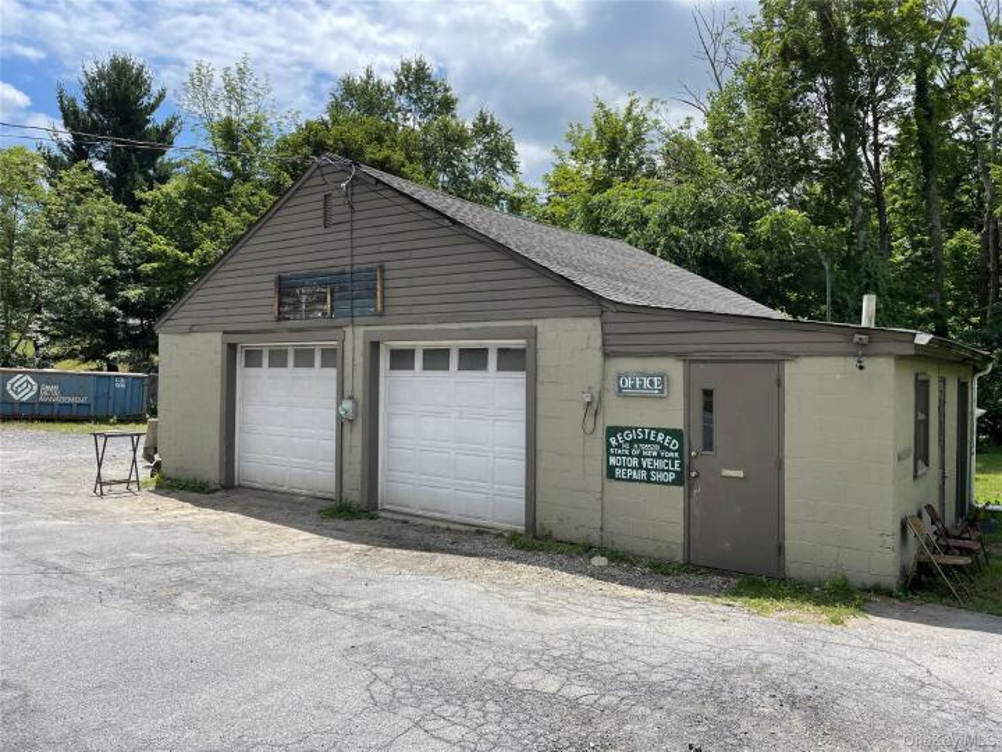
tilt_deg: +1.4
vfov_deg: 53.1
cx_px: 501
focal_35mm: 26
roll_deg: -0.4
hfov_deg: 67.3
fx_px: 753
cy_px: 376
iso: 32
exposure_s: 1/2817
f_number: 1.6
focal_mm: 4.2
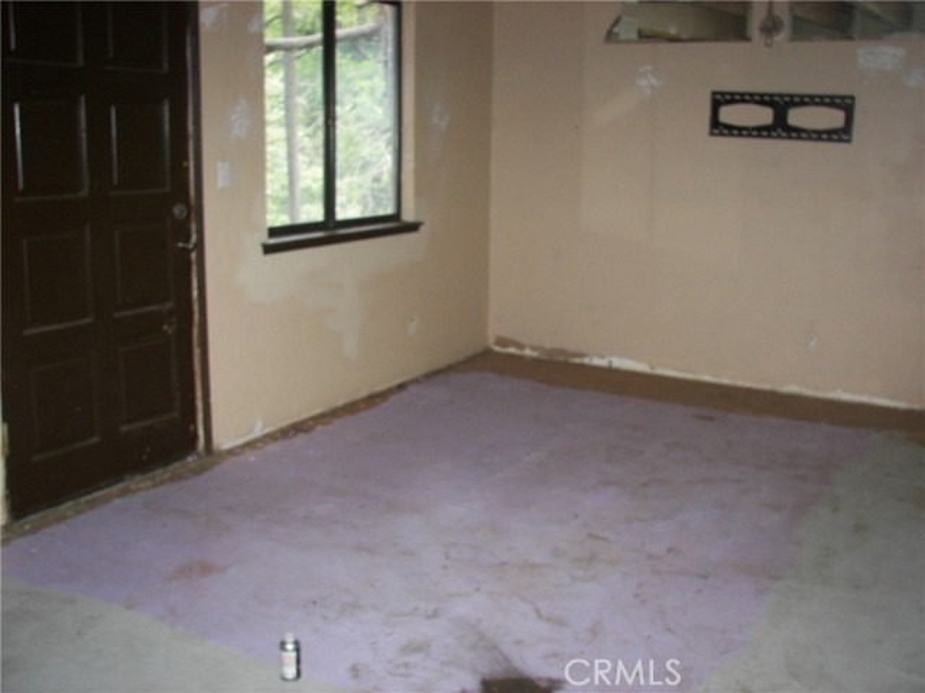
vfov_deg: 39.7
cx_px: 462
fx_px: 962
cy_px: 346
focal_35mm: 36
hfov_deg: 51.4
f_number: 2.8
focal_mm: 6
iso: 100
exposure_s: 1/30
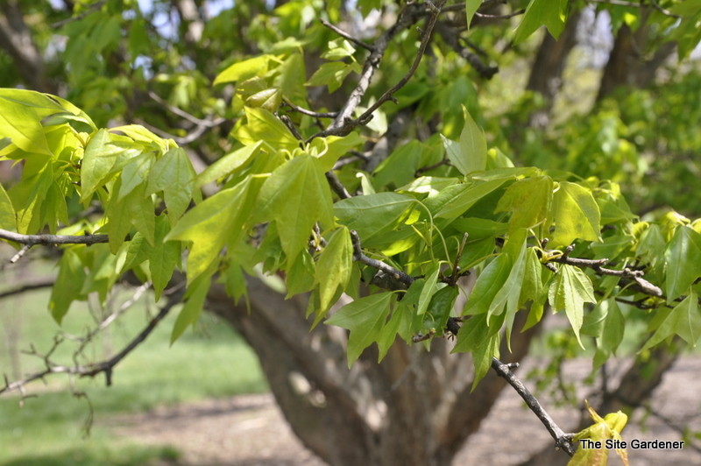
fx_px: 1167
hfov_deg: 33.4
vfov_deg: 22.6
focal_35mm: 60
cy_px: 233
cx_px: 350
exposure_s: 1/100
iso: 200
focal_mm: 40
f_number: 10
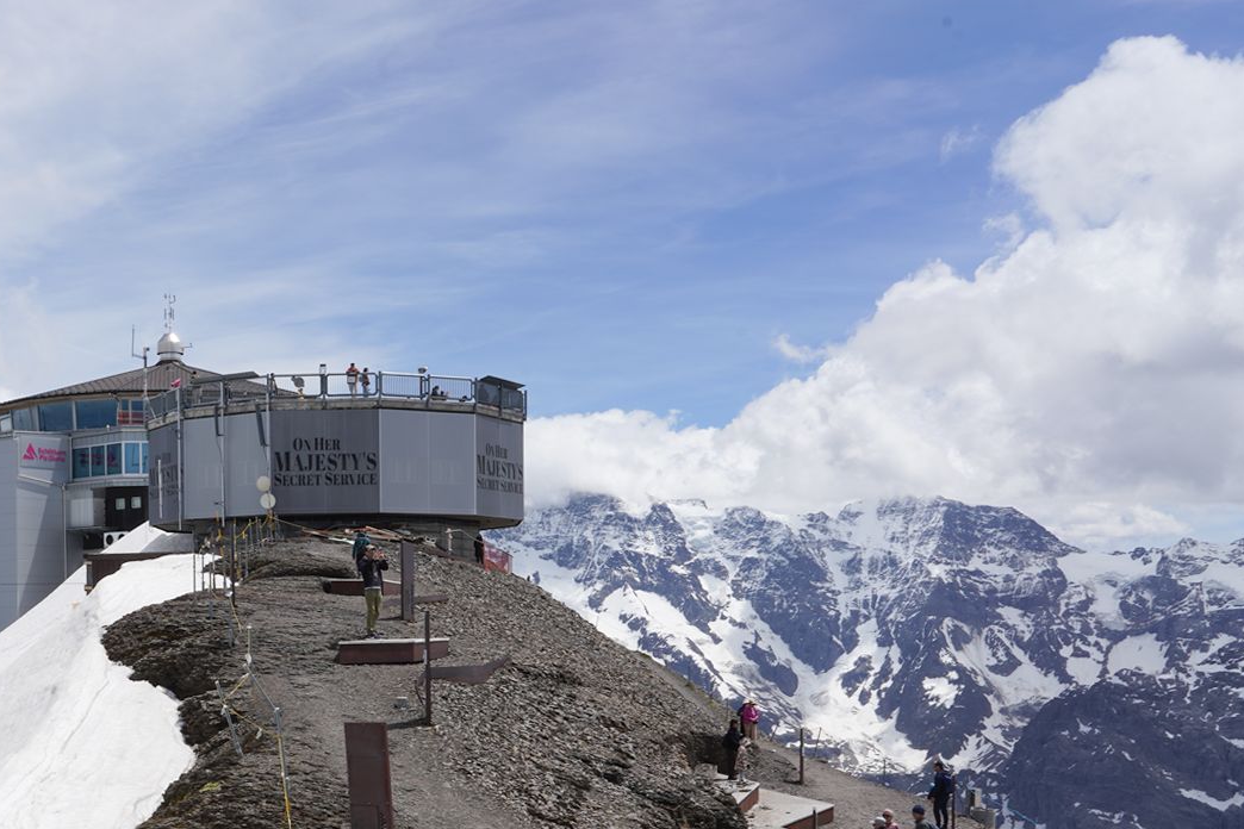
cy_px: 671
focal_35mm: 46
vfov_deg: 28.6
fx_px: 1589
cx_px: 285
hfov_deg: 41.3
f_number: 20
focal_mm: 24
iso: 100
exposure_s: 1/100
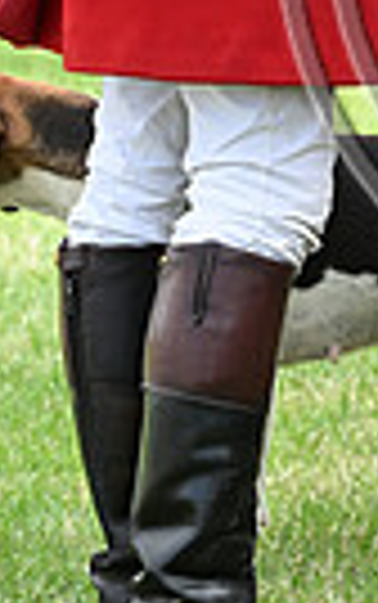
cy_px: -151
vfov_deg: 2.7
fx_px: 12681
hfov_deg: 1.7
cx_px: 688
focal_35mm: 771
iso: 900
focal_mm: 175
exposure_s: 1/1000
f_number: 5.6
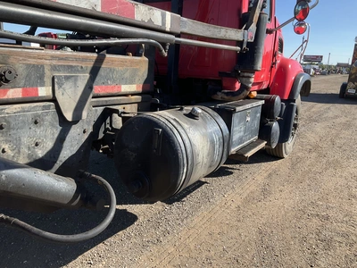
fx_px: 299
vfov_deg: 48.2
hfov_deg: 61.7
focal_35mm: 29
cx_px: 178
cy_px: 134
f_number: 1.8
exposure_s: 1/804
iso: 25
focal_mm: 3
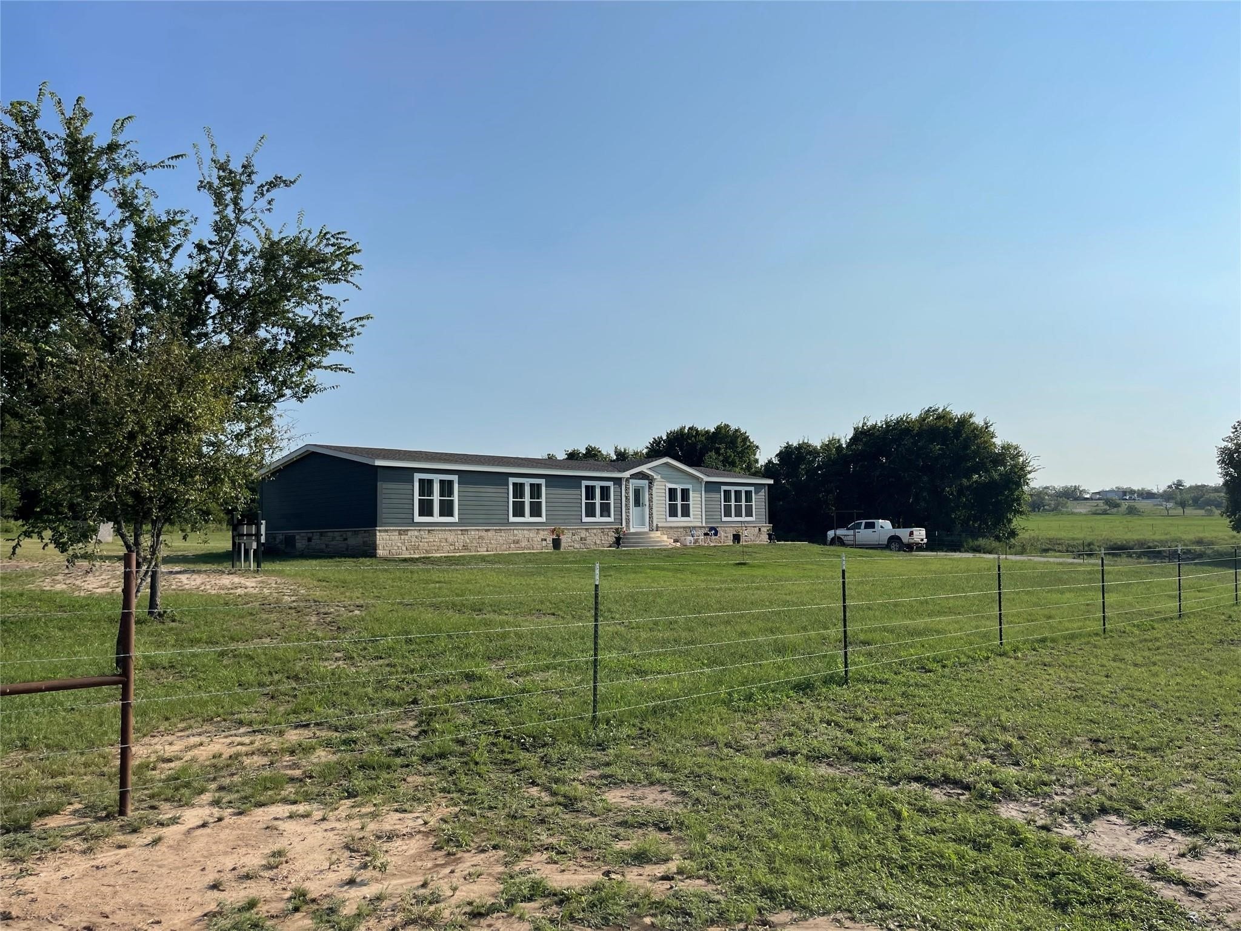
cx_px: 620
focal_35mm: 25
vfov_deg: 54.9
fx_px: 896
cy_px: 466
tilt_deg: +4.1
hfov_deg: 69.4
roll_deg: +0.5
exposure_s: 1/7407
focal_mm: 5.1
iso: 32
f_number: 1.6
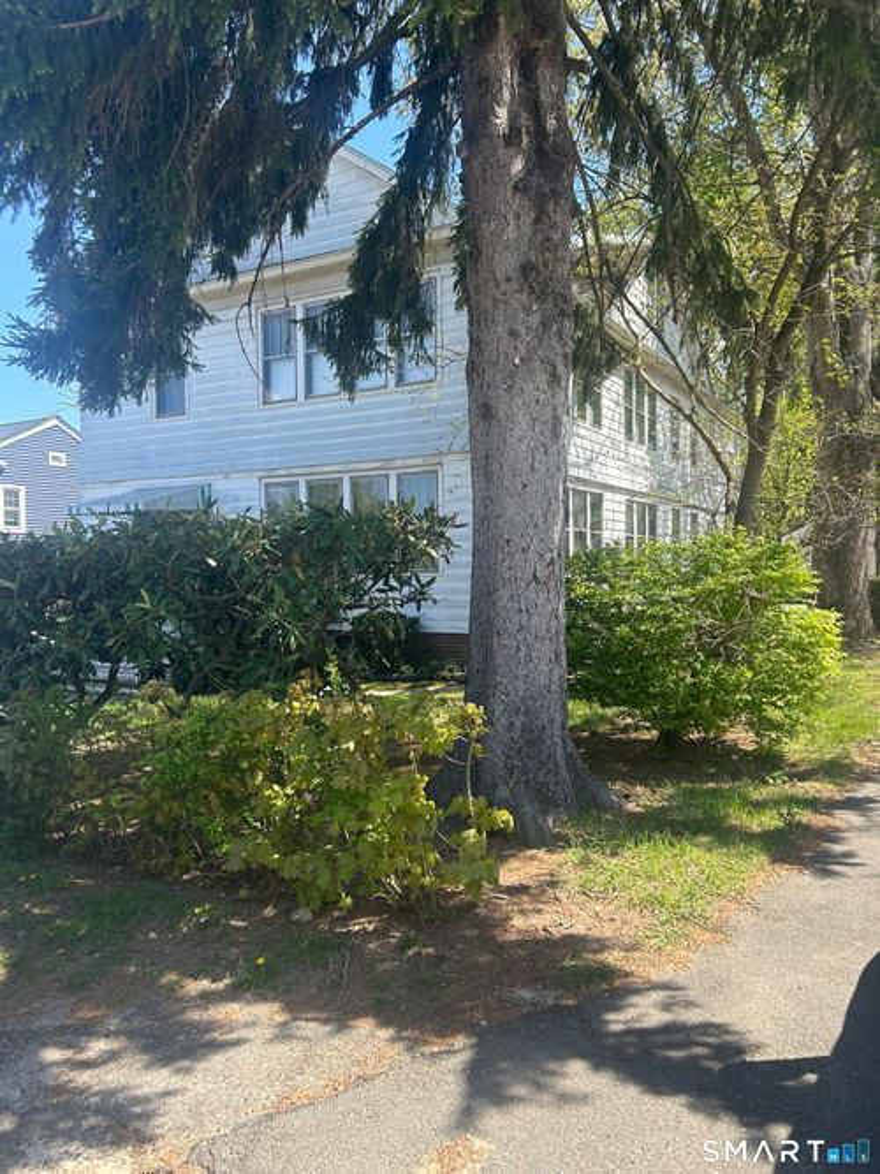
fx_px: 882
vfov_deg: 67.3
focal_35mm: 26
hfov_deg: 53.0
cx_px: 440
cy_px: 587
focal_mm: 5.7
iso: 50
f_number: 1.5
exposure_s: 1/894
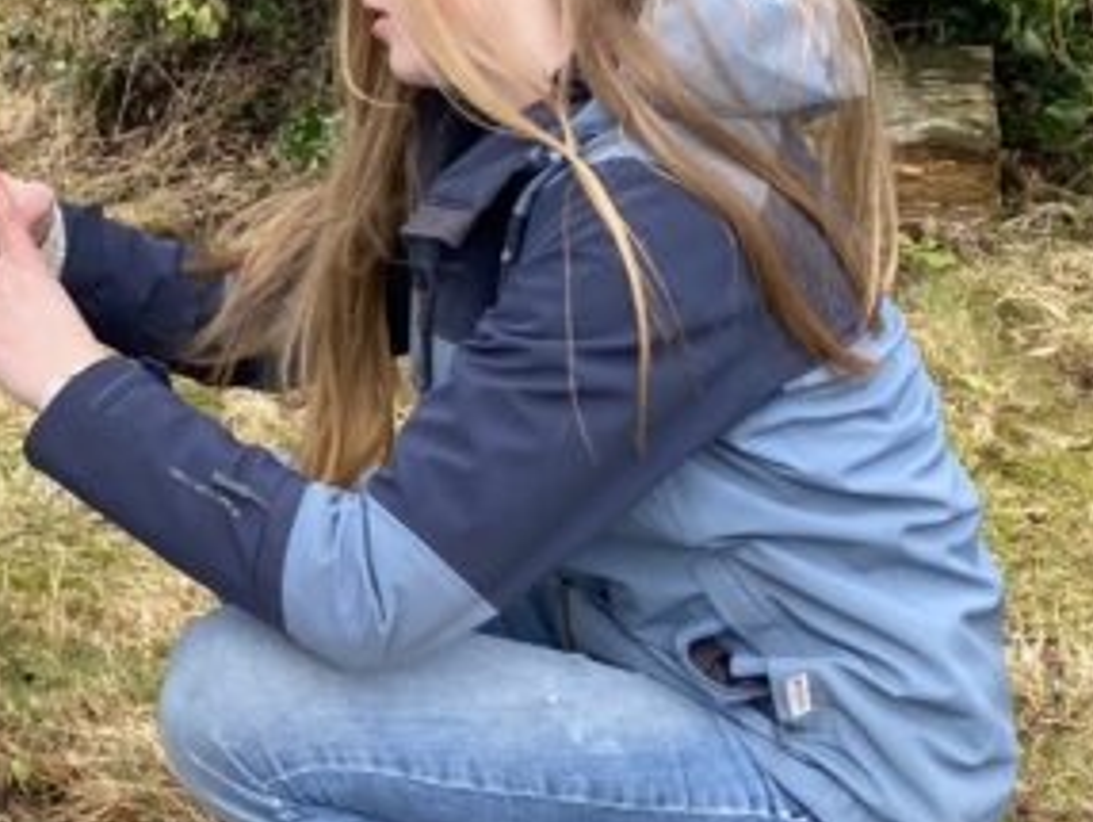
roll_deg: +1.0
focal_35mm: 93
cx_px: -111
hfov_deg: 20.1
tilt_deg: -32.6
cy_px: 405
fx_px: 2939
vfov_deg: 15.9
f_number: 1.8
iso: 32
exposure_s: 1/312
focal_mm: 4.25
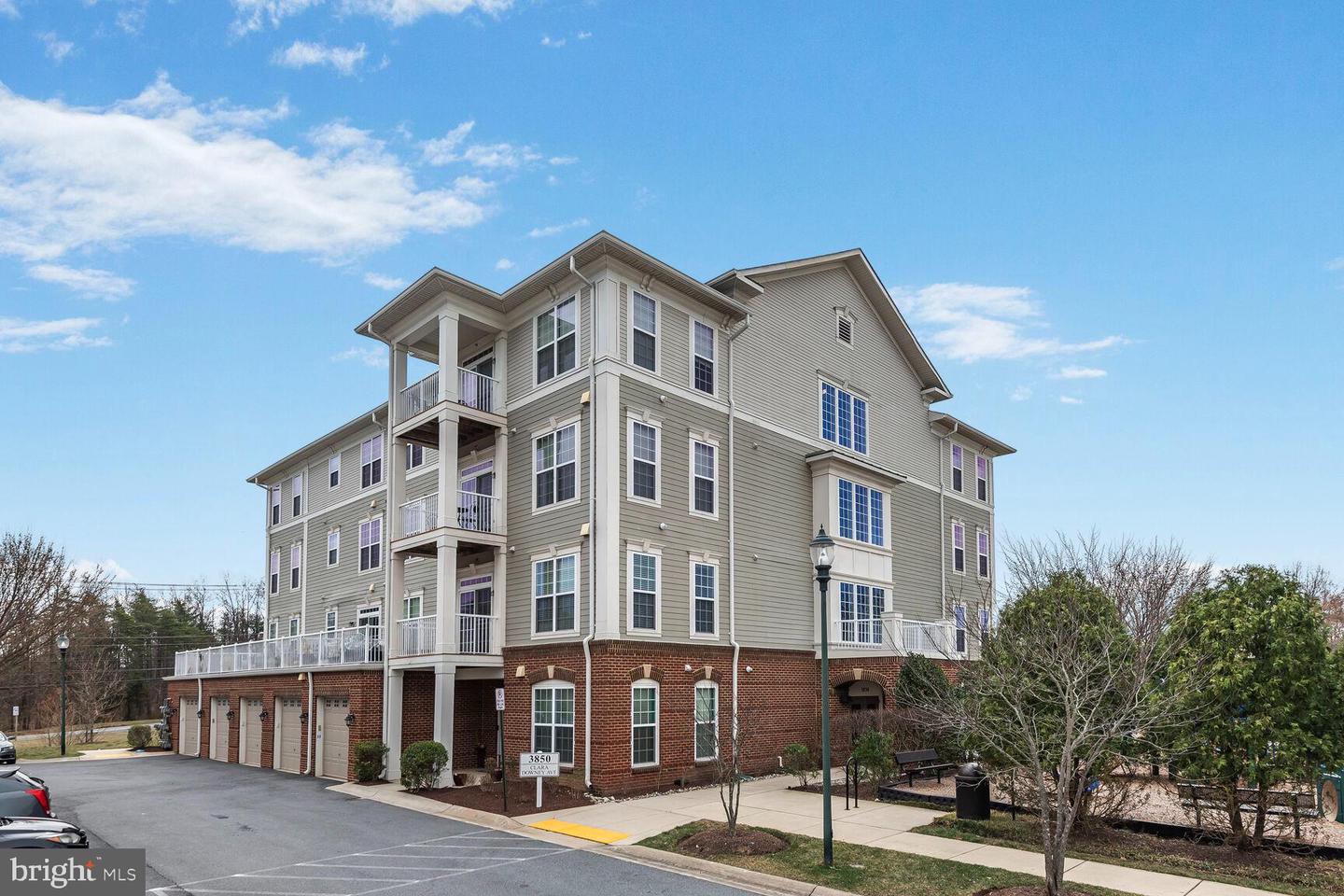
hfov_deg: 86.9
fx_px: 709
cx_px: 672
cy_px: 448
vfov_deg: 64.6
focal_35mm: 19
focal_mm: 19
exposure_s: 1/200
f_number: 8
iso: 400
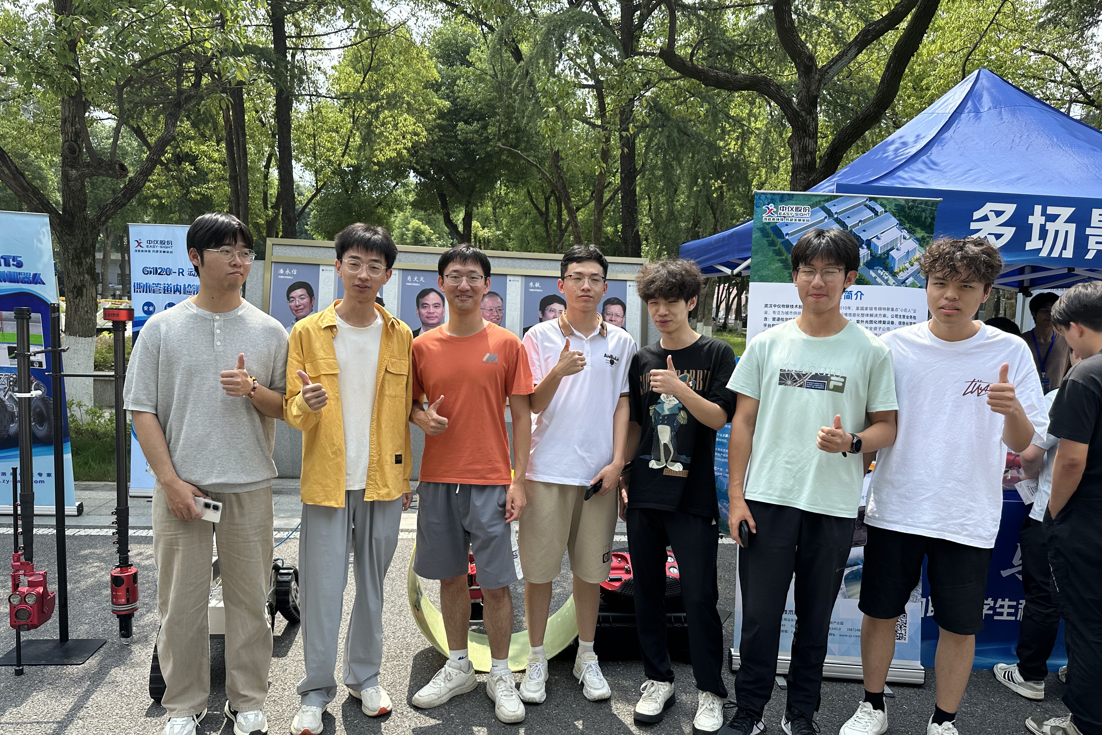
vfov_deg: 51.2
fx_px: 765
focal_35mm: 25
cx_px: 551
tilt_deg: -5.3
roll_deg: -2.9
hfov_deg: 71.5
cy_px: 392
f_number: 1.78
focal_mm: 6.86
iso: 80
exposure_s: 1/1949
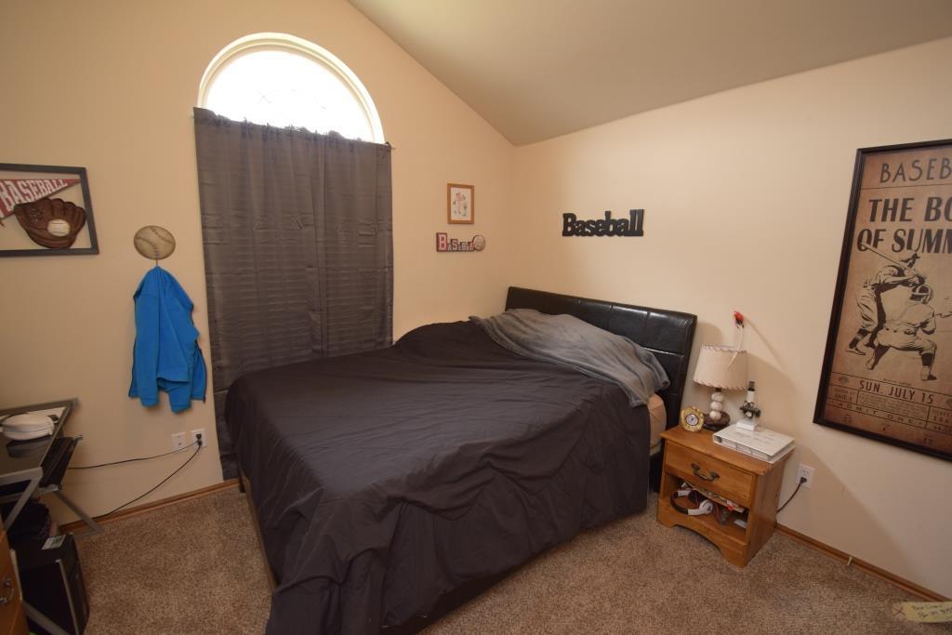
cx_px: 476
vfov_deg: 77.3
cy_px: 318
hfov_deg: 100.4
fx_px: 397
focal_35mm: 15
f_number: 4
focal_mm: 10
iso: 640
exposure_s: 1/60
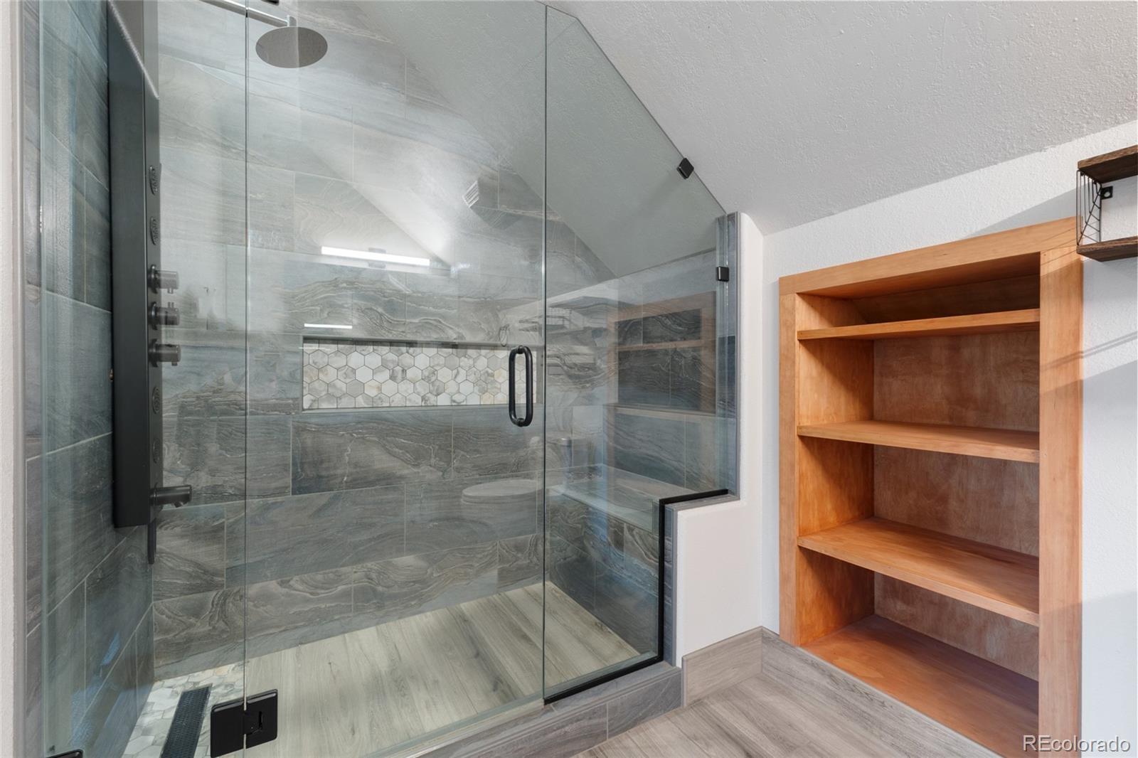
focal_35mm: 15
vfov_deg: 77.3
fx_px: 474
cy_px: 379
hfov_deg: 100.4
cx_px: 569
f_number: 9
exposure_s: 3.2
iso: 250
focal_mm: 10
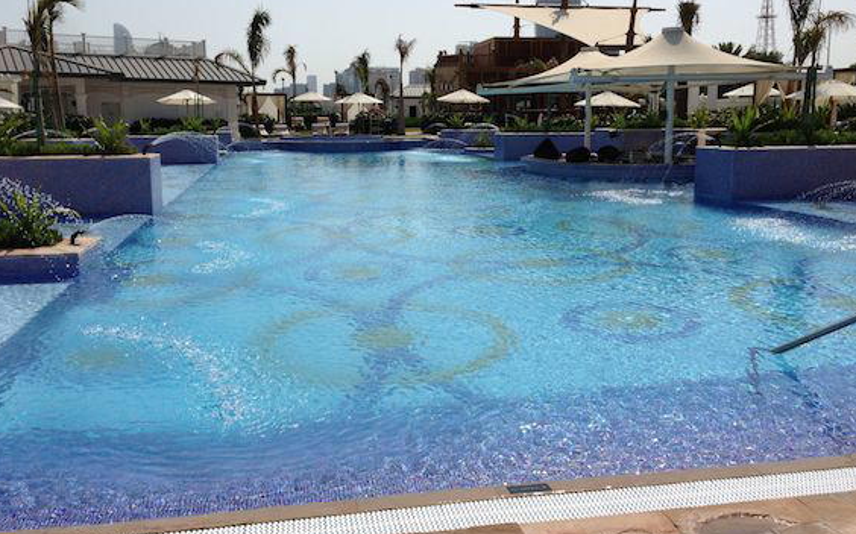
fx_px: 840
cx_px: 433
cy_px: 228
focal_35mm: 36
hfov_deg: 54.0
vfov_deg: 35.2
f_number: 2.4
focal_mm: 4.12
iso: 50
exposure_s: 1/3876
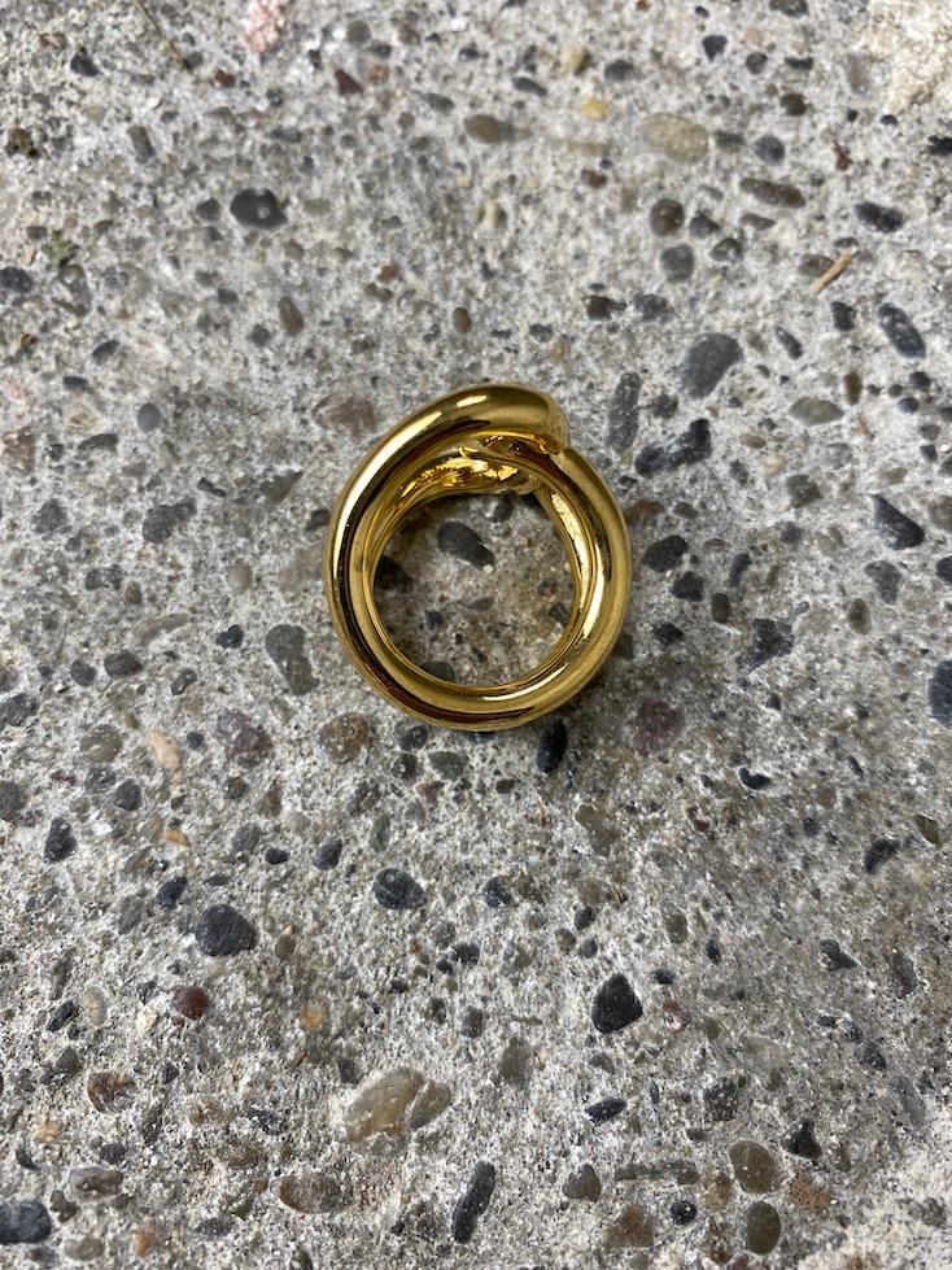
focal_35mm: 25
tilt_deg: -74.2
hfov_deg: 54.9
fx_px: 917
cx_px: 476
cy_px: 635
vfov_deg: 69.4
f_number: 1.8
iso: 125
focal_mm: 4.25
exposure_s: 1/100
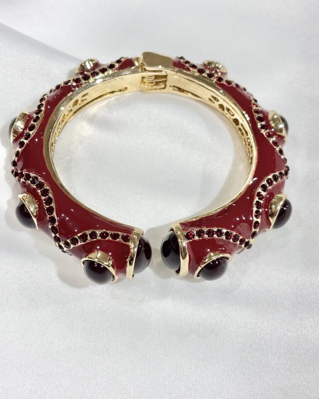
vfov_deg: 34.1
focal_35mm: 55
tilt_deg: -52.7
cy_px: 186
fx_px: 649
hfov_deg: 27.6
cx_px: 158
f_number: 1.6
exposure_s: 1/220
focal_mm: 5.96
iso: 32
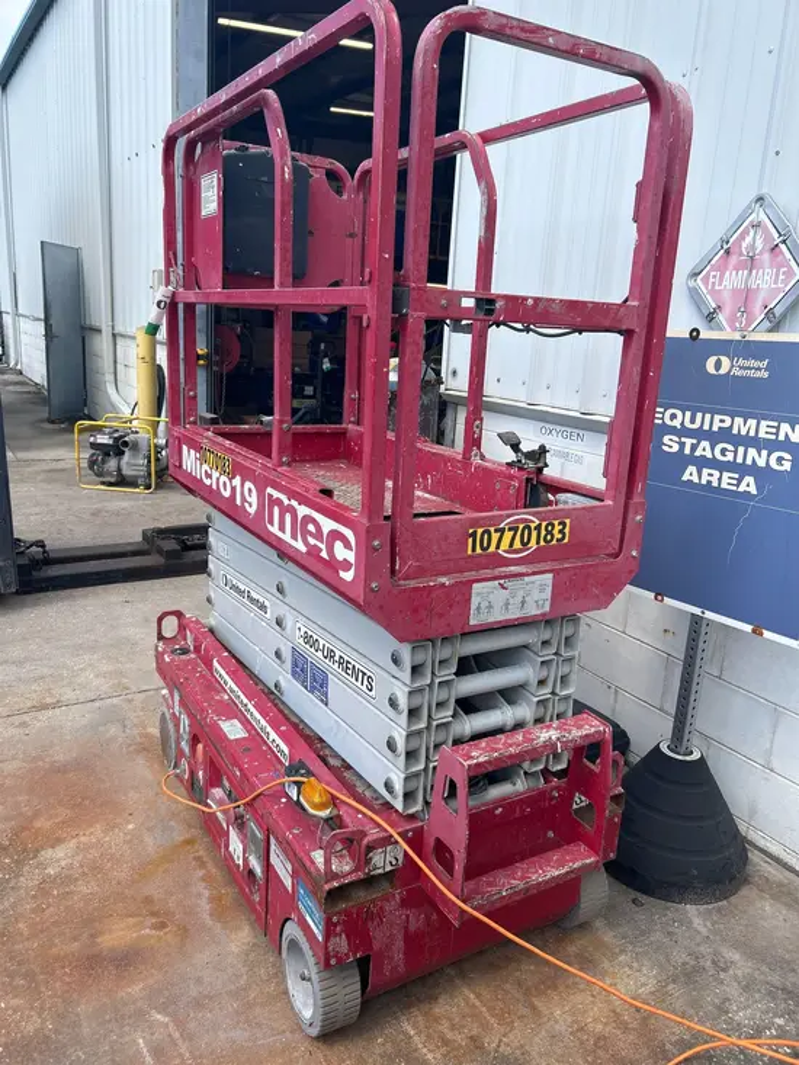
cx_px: 400
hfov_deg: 53.1
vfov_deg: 67.3
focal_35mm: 26
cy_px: 532
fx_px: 800
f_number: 1.5
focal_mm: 5.7
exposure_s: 1/949
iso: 50
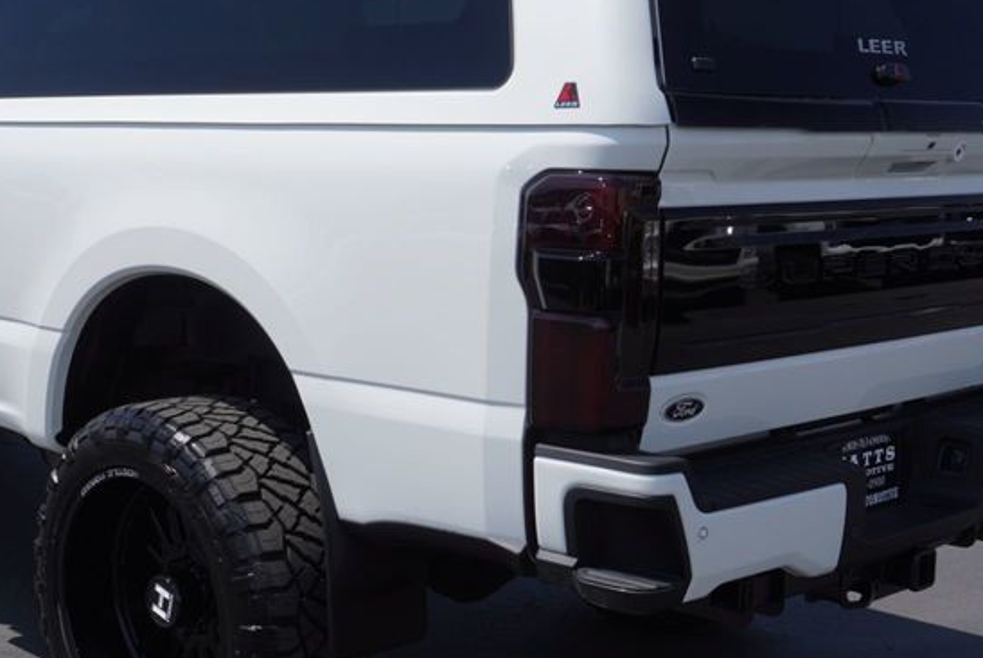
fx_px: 1611
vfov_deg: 23.1
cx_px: 277
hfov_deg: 33.4
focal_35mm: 59
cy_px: 360
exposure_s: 1/500
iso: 100
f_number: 8
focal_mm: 21
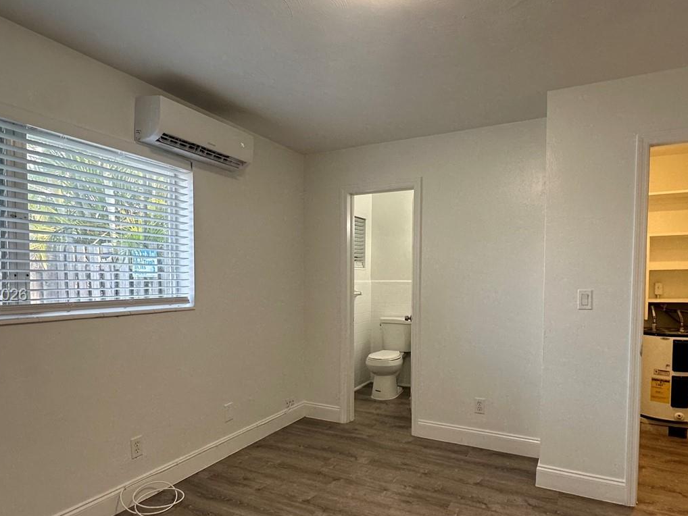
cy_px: 296
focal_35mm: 22
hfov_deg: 76.3
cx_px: 358
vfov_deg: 60.8
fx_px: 437
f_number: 2.2
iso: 160
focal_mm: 2.22
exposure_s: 1/120
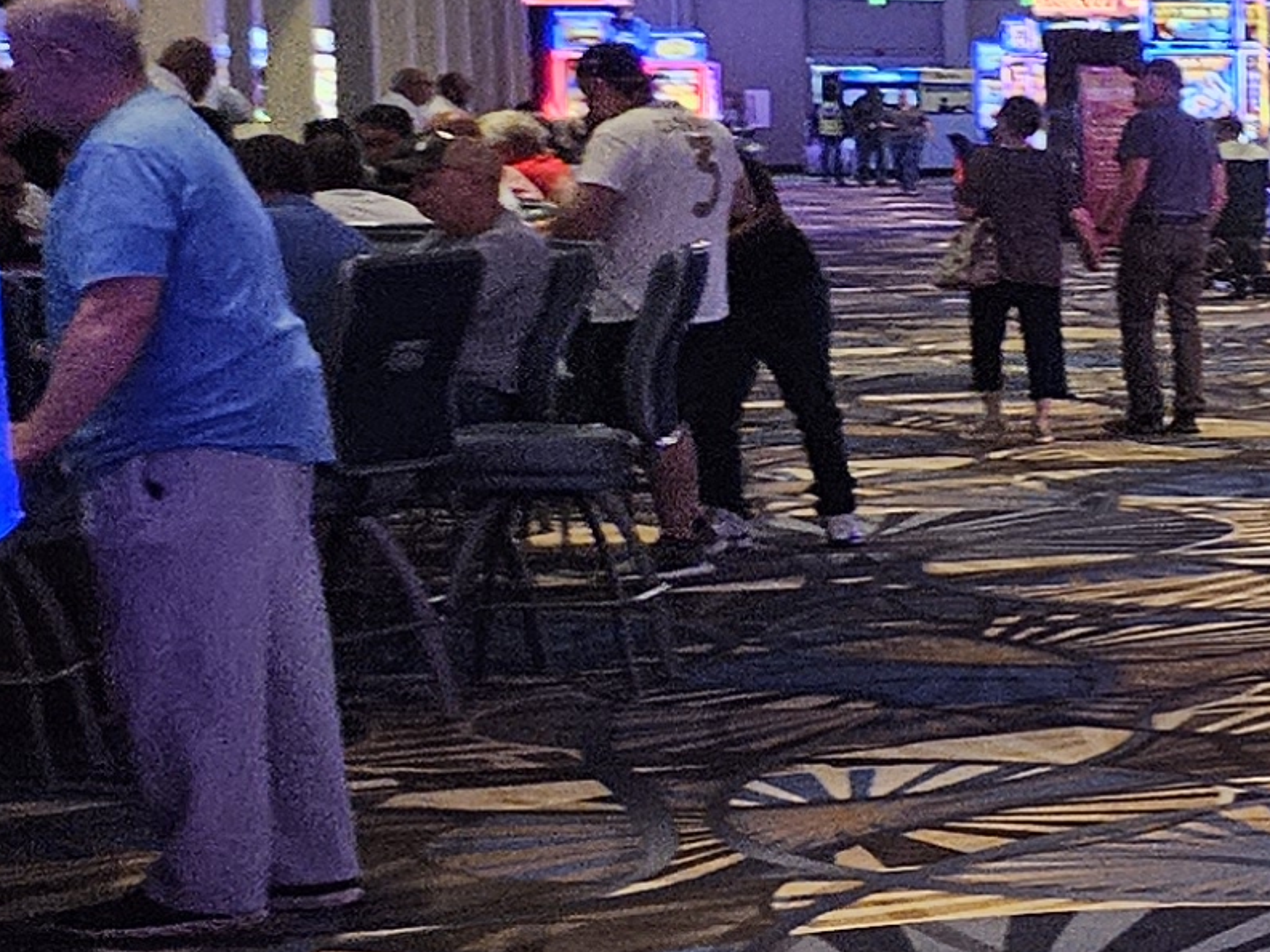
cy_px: 285
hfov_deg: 12.6
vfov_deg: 12.7
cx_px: 3163
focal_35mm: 116
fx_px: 4256
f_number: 1.8
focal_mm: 5.4
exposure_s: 1/120
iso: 800
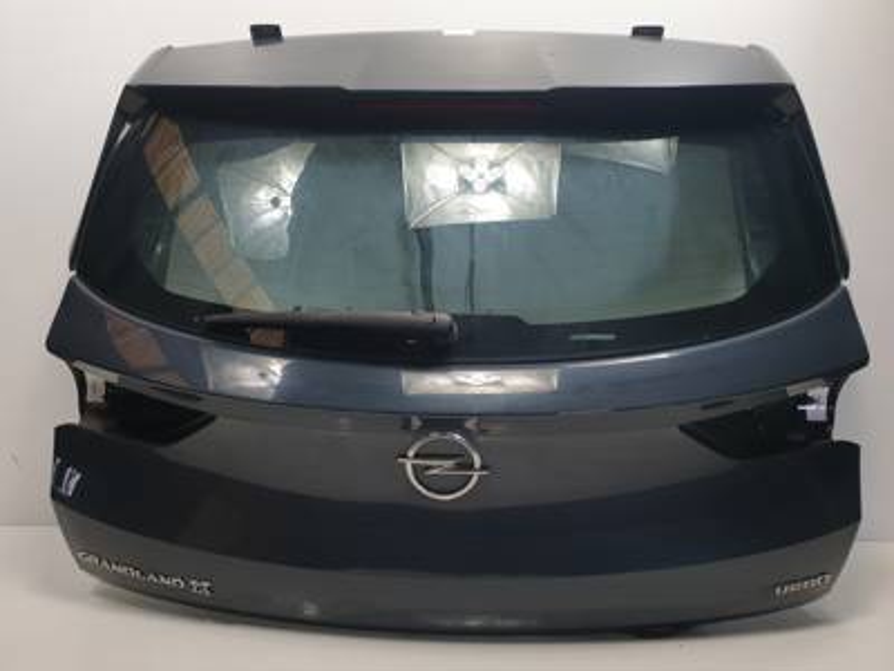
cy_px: 336
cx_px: 447
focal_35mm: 26
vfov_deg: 53.1
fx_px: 671
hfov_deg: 67.3
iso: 80
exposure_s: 1/100
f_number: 2.4
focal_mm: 4.3
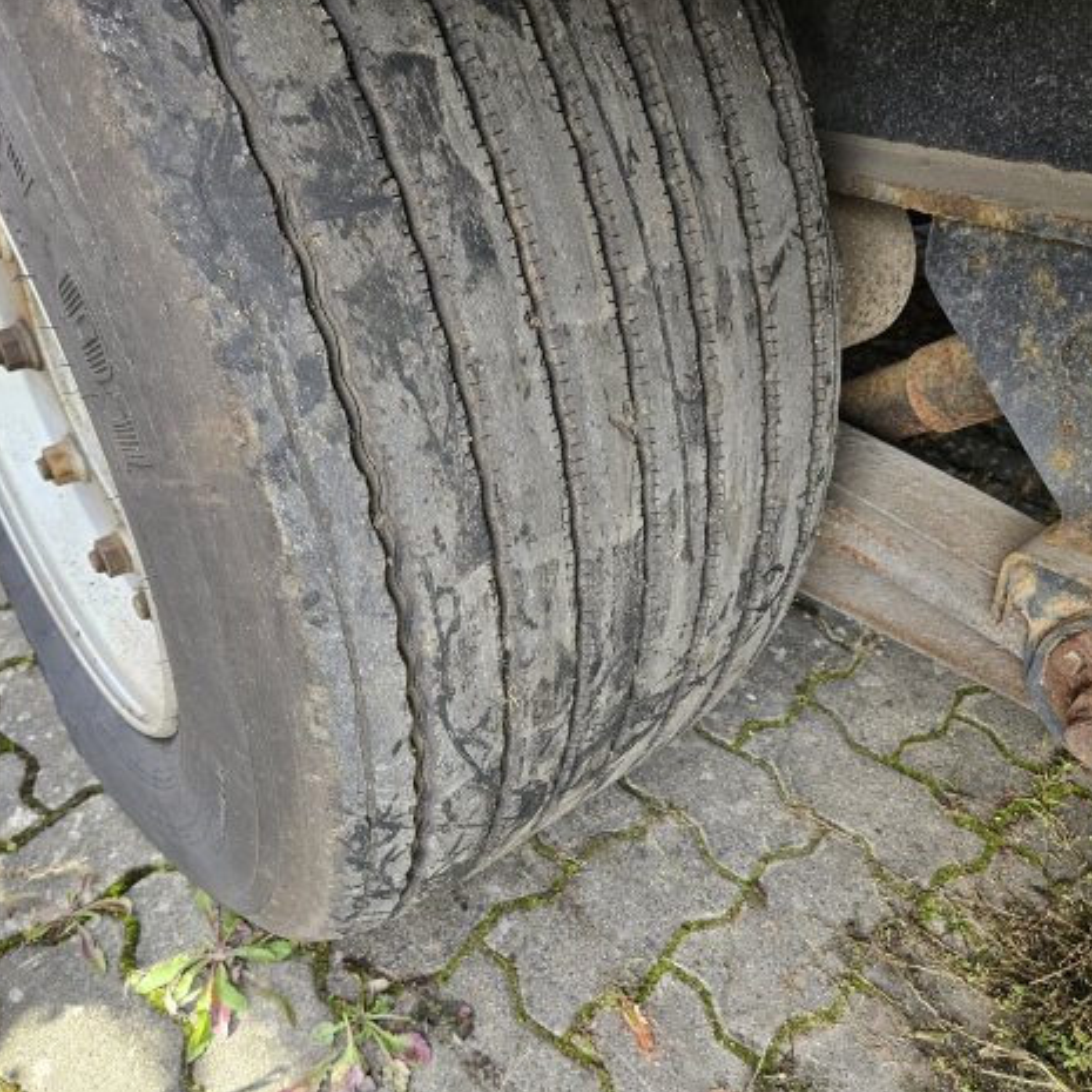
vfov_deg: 57.3
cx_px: 554
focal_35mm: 28
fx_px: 999
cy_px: 545
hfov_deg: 57.3
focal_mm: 5.4
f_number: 1.8
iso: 125
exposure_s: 1/180
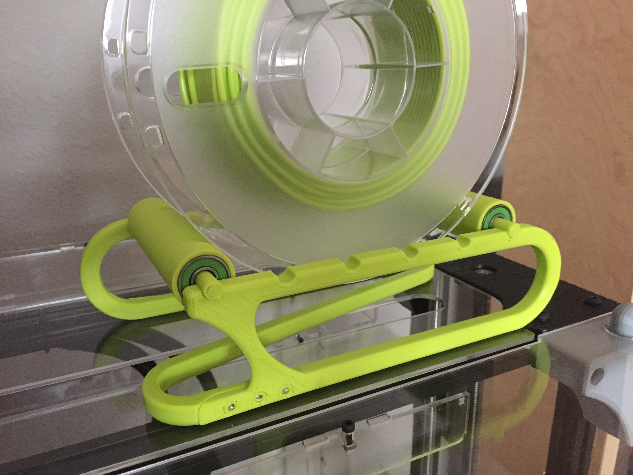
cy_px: 238
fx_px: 530
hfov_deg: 61.7
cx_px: 316
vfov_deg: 48.2
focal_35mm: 29
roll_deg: +0.2
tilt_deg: -16.1
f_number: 2.2
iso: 320
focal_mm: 4.15
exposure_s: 1/15
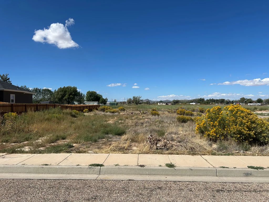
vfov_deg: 53.1
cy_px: 101
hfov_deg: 67.3
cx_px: 134
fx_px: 202
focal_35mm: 26
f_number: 1.5
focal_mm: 5.7
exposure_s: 1/6579
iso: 50
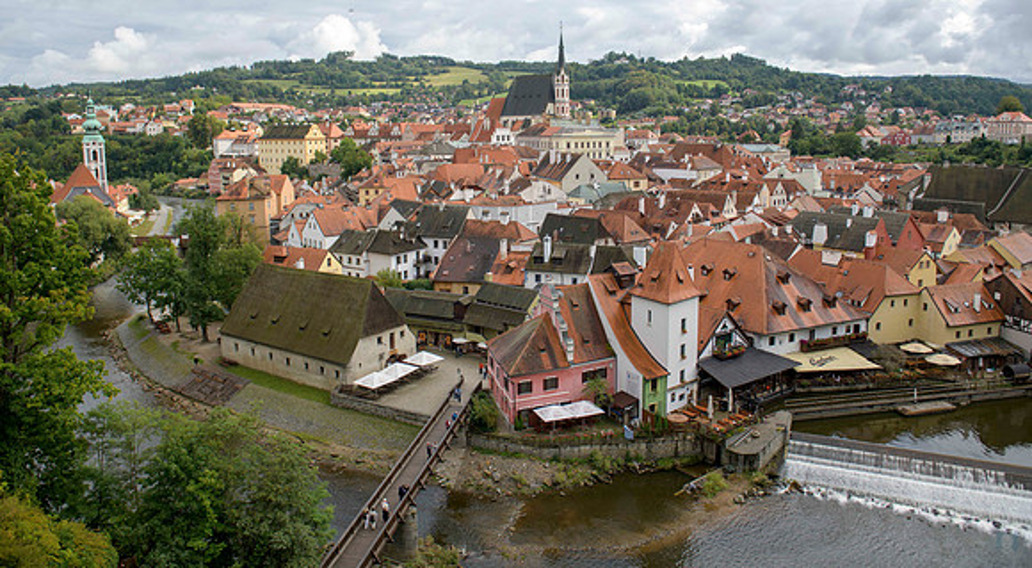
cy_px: 224
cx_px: 516
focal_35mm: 25
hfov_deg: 73.8
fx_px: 688
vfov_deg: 44.6
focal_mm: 24
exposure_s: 1/320
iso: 64
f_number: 5
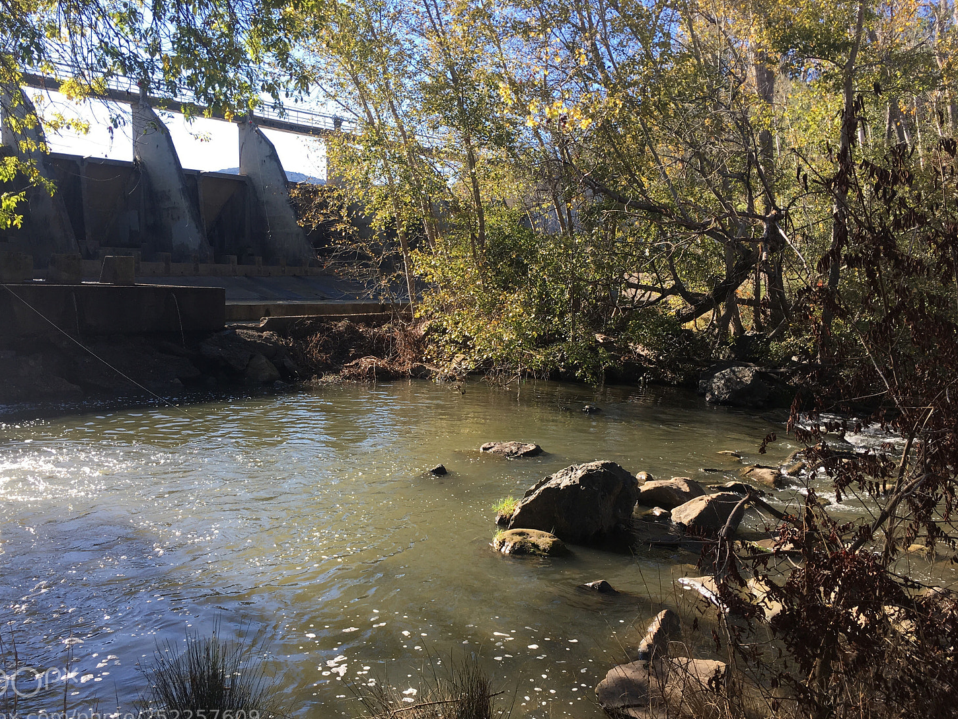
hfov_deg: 56.7
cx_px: 443
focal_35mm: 32
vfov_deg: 44.2
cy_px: 373
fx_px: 886
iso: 25
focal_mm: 4.15
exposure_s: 1/427
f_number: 2.2
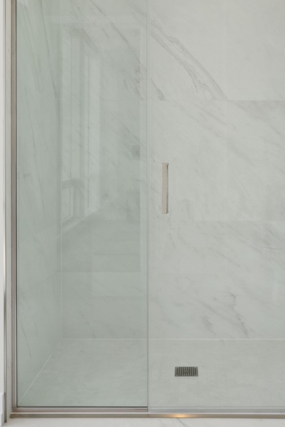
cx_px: 187
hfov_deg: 33.2
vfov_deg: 48.0
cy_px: 157
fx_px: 475
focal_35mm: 40
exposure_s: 1/8
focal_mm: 16
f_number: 8
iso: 200
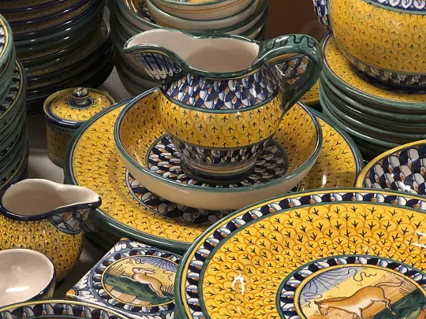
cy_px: 156
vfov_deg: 13.7
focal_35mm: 108
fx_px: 1329
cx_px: 159
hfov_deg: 18.2
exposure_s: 1/35
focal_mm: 6.6
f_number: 2.8
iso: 250
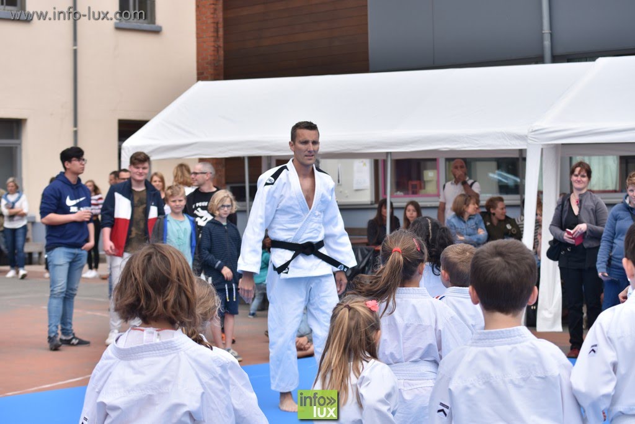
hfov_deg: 27.0
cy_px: 212
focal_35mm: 75
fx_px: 1323
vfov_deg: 18.2
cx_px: 318
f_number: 4.5
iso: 100
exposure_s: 1/500
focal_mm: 50
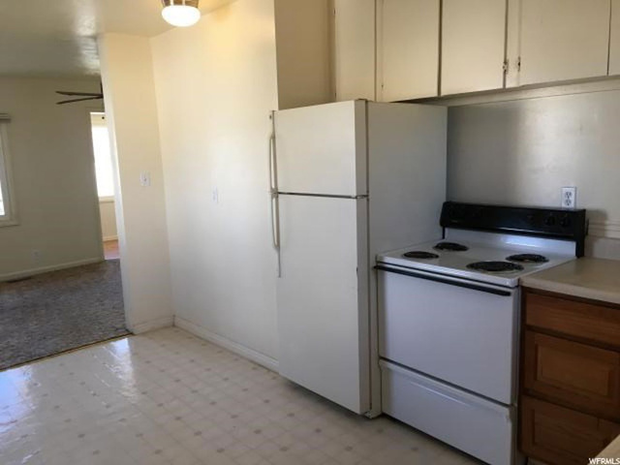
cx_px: 310
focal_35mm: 29
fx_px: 519
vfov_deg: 48.2
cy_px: 232
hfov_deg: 61.7
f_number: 2.2
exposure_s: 1/30
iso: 32
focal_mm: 4.15
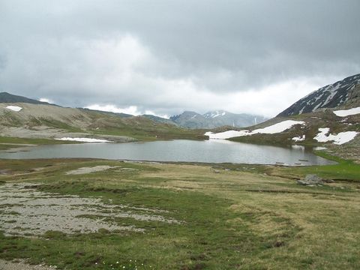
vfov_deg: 41.8
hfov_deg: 54.0
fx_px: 354
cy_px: 135
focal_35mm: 34
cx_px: 180
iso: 80
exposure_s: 1/800
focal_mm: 5.7
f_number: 2.8
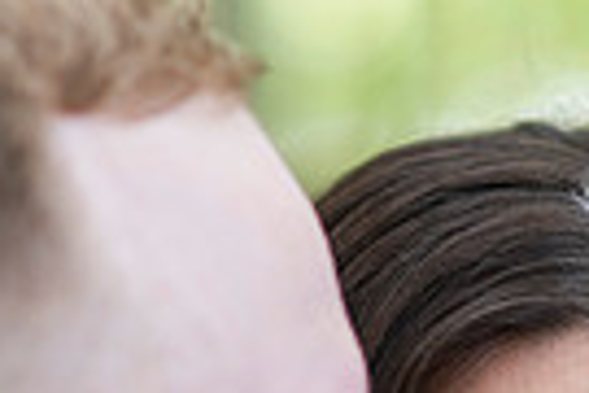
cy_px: 731
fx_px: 6020
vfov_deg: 3.7
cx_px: 423
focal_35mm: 368
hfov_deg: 5.6
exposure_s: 1/160
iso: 320
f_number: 1.8
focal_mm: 85
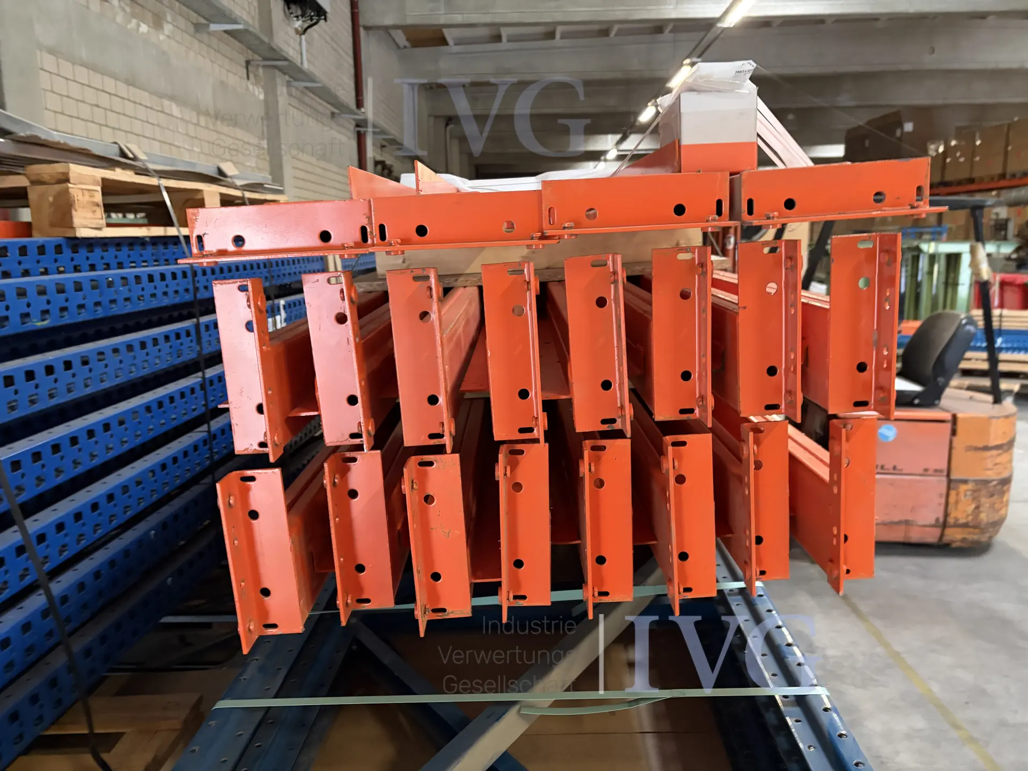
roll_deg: -1.2
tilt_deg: -10.3
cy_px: 386
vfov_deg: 53.1
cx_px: 514
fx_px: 772
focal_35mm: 26
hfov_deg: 67.3
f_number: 1.6
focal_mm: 5.96
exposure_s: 1/33
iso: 500
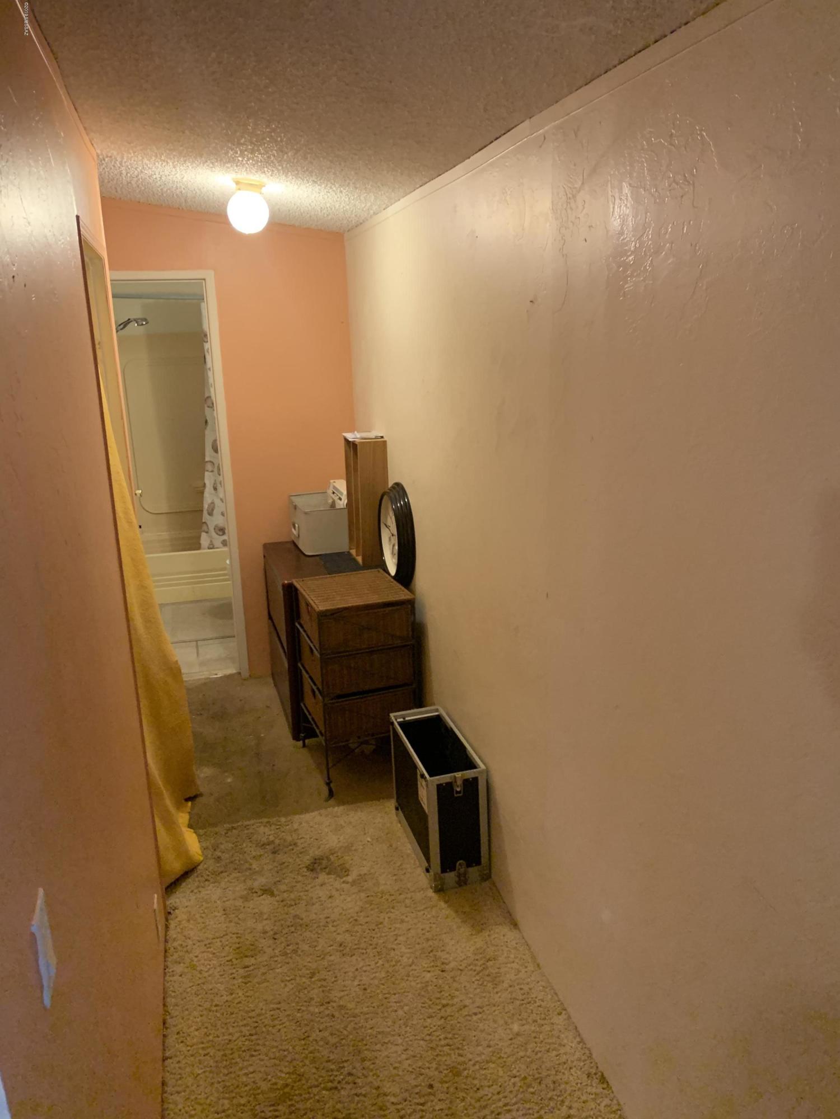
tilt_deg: -13.4
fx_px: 841
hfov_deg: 53.1
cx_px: 420
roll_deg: +3.4
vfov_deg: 67.3
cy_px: 560
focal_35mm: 26
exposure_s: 1/60
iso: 320
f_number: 1.8
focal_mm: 4.25
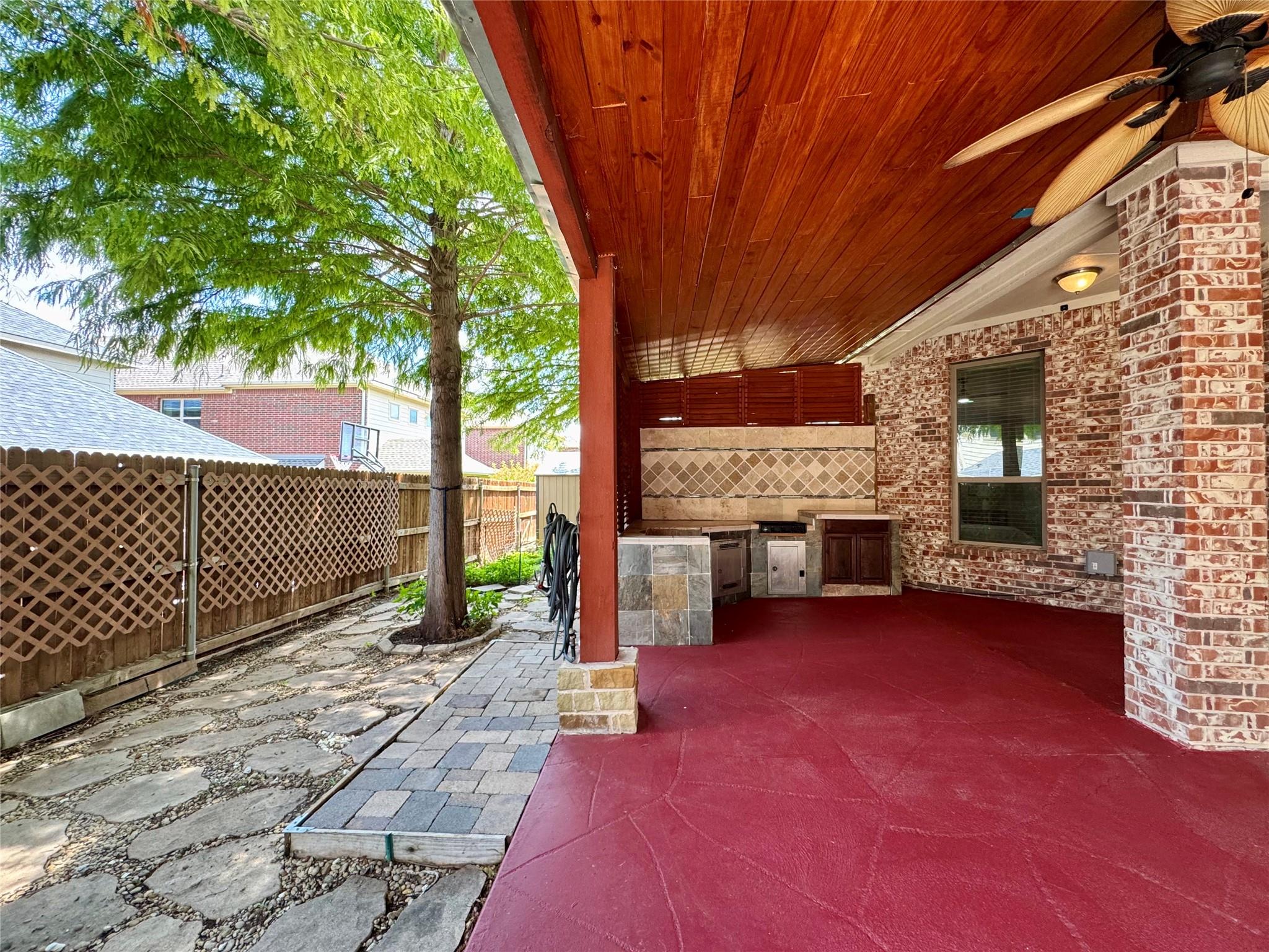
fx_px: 513
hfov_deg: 102.1
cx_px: 634
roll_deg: -0.6
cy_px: 476
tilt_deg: +0.6
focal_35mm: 14
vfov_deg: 85.7
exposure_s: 1/99
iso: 200
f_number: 2.2
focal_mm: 2.22
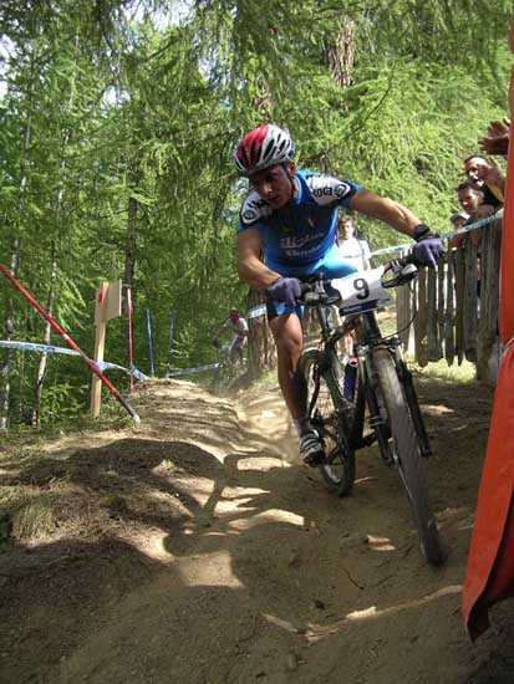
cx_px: 257
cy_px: 342
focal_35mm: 38
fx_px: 752
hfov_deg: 37.7
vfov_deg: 49.0
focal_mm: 5.8
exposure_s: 1/185
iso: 100
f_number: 2.8
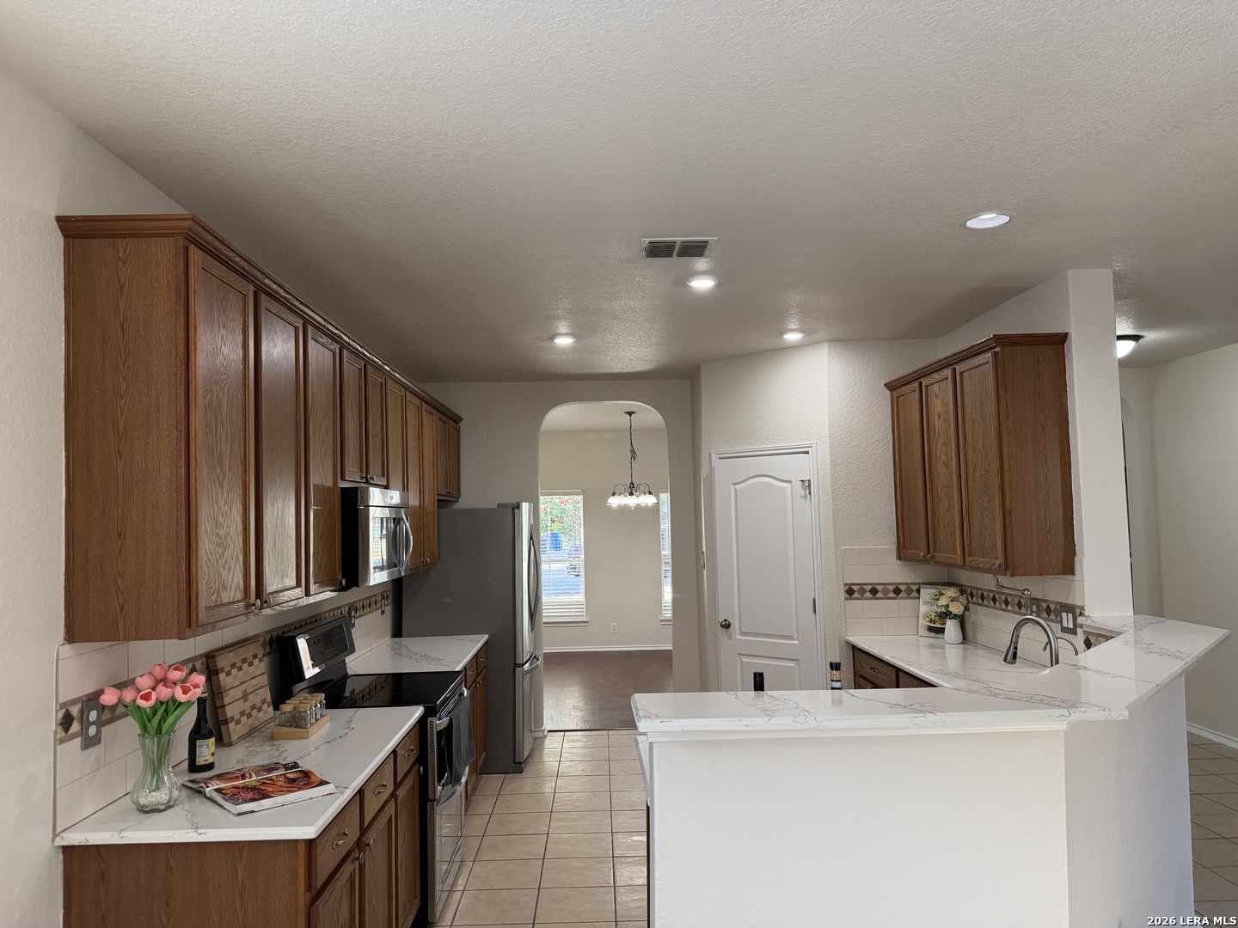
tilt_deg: +3.5
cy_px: 464
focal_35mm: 24
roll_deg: +2.1
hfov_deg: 71.6
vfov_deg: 56.8
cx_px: 619
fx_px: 858
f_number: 1.78
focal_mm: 6.76
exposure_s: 1/120
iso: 200
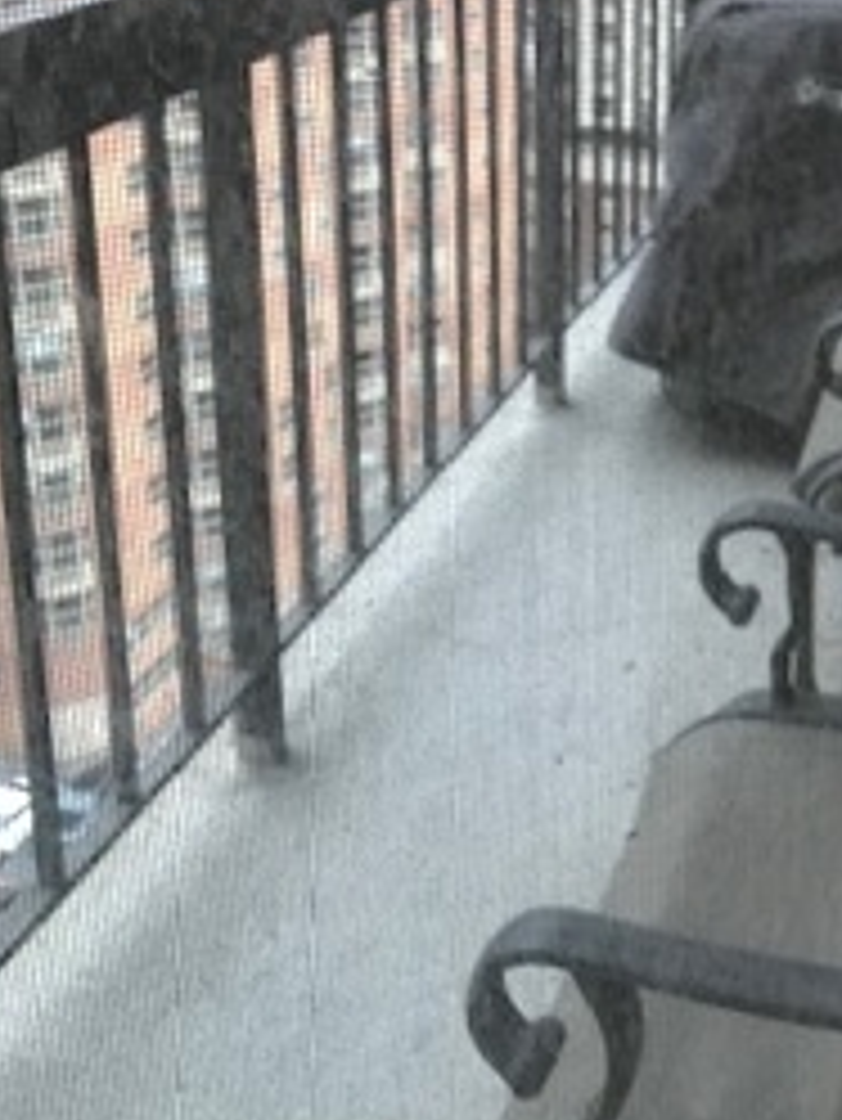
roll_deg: -4.2
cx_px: 725
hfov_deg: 26.3
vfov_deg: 34.4
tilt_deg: -16.5
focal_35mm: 54
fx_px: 1750
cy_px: 225
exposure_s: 1/60
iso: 32
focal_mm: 3.99
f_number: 1.8
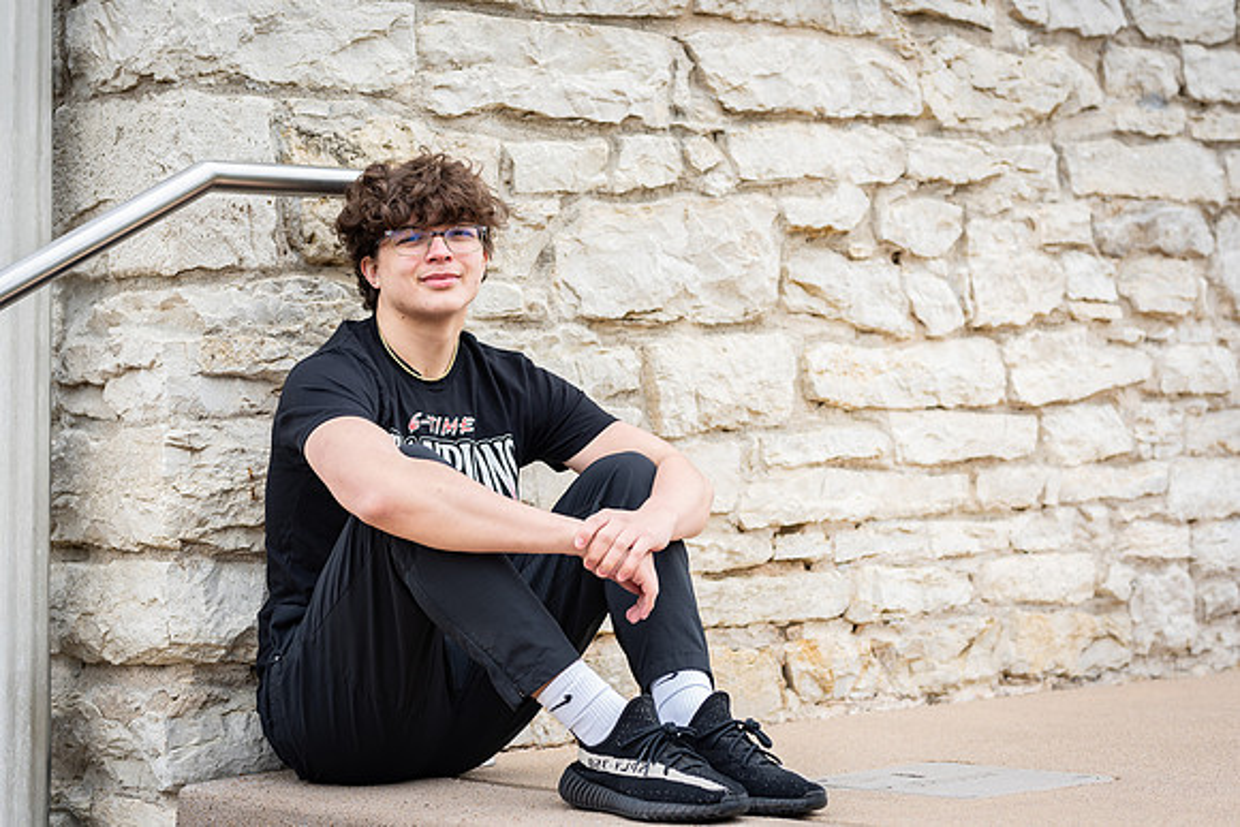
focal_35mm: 85
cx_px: 620
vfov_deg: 16.1
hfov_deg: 23.9
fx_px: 2928
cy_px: 414
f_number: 3.5
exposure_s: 1/125
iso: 50
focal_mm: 85
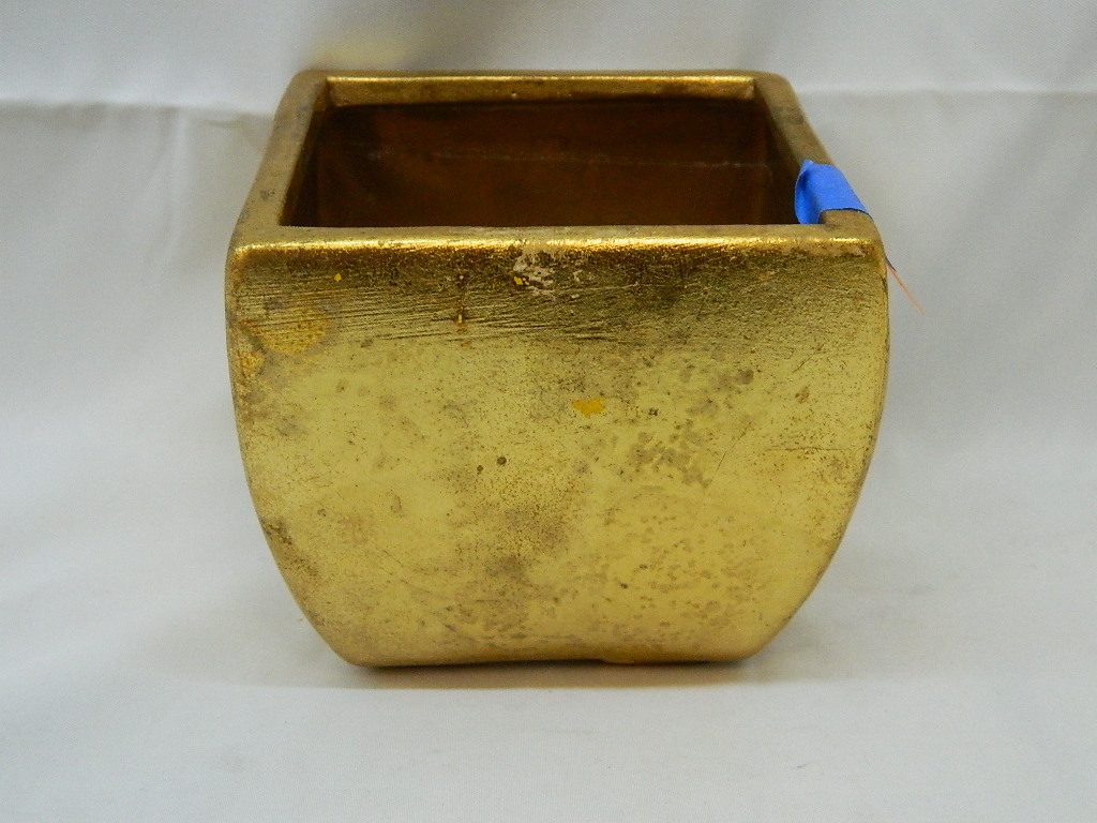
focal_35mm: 57
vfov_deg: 25.7
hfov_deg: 33.8
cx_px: 548
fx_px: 1806
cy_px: 412
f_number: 3.8
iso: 400
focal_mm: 10.2
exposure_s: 1/125
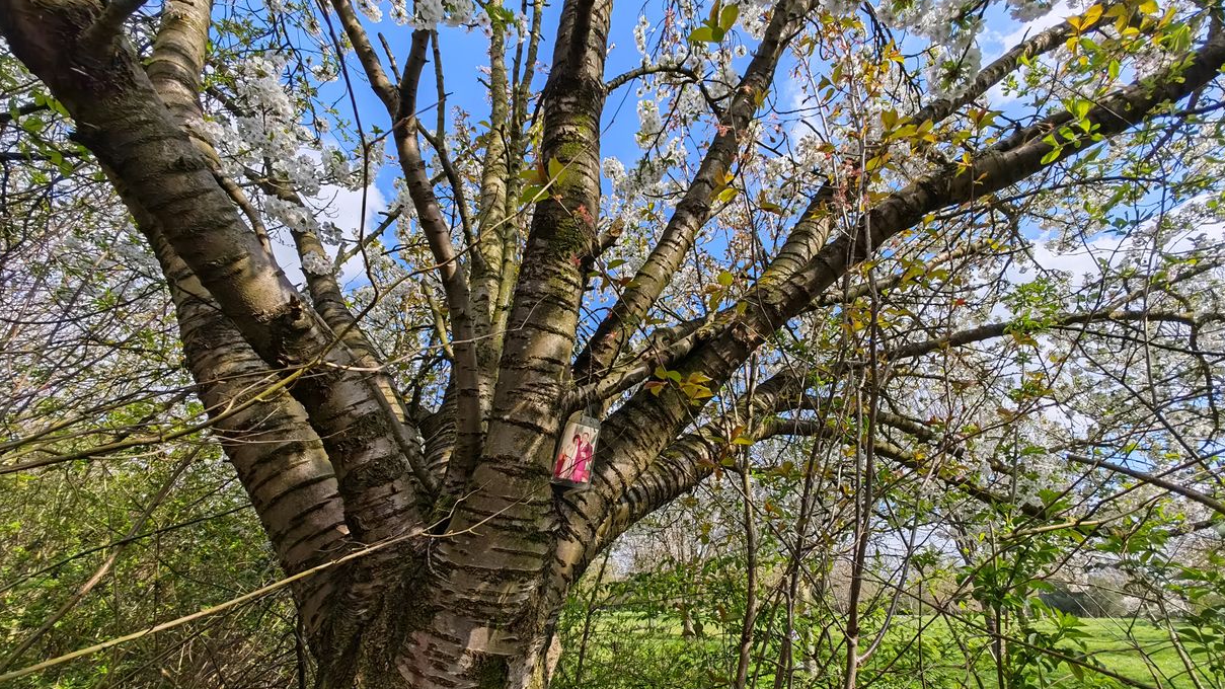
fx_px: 487
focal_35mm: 15
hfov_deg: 102.9
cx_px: 644
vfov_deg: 70.2
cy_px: 389
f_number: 2
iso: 78
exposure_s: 1/479
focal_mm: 1.82
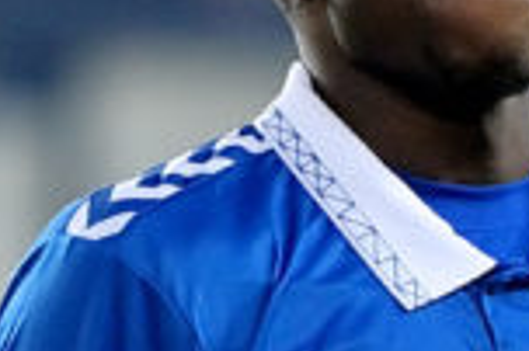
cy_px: 454
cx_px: 411
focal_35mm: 1348
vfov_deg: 1.0
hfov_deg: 1.5
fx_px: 19787
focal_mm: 200
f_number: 3.2
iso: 1250
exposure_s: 1/1600
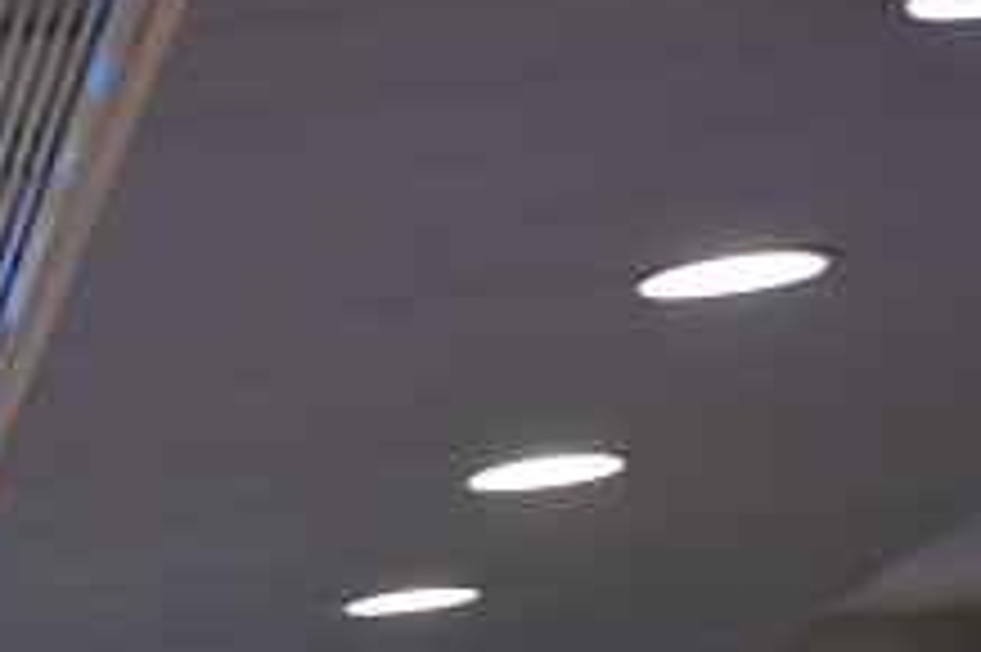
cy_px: 1097
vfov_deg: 5.6
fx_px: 6562
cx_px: -454
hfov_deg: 8.4
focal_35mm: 241
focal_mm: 70
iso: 2500
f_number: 5.6
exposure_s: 1/125
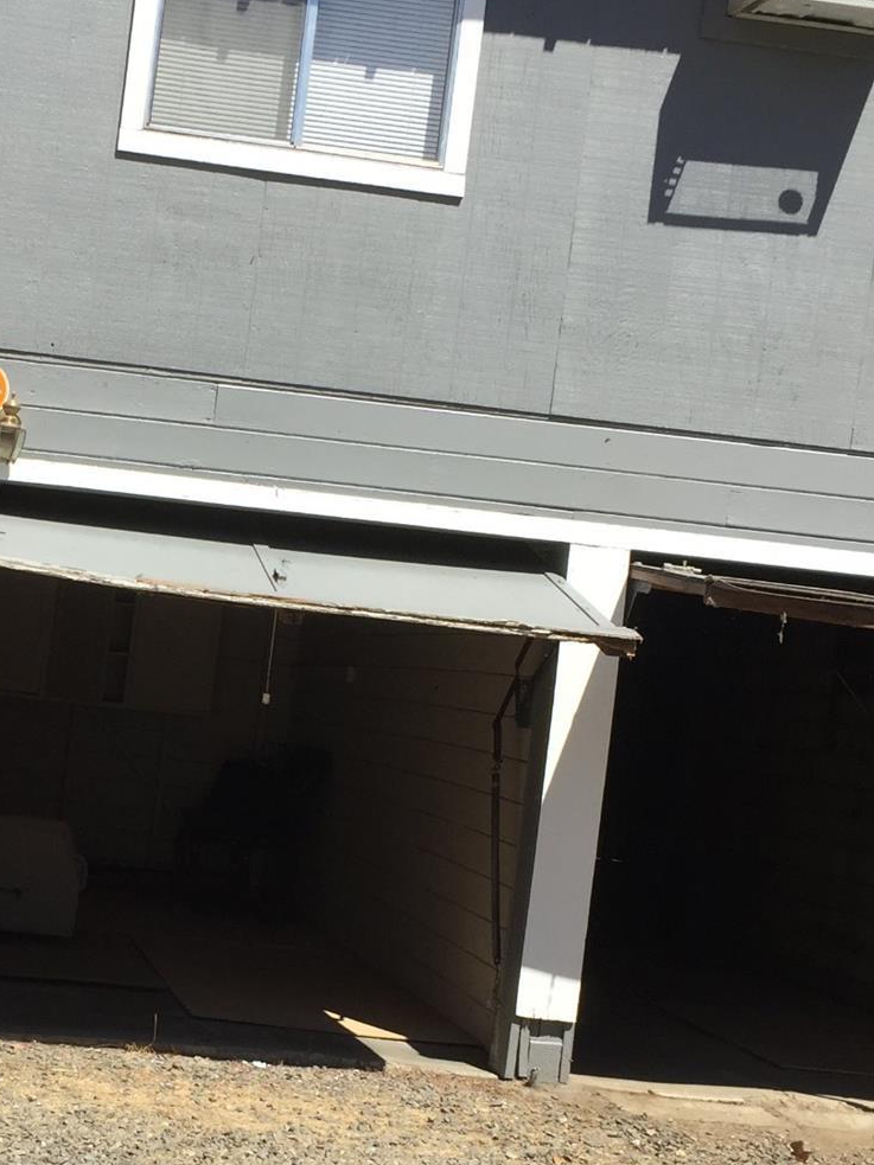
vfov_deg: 32.6
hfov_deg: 24.2
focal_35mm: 59
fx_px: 1987
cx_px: 114
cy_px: 693
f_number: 2.2
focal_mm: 4.15
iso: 32
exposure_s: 1/1799
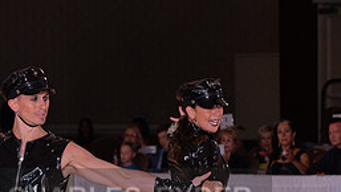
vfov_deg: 4.0
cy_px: 213
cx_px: 90
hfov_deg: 7.0
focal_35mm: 307
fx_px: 2778
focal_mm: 130
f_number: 6.3
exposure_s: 1/250
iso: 2000
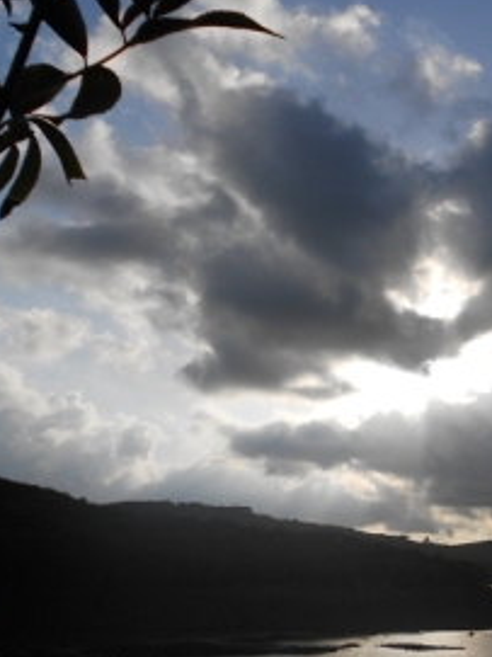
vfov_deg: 43.9
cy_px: 315
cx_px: 439
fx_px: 816
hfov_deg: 32.0
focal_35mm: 43
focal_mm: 4.6
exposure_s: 1/500
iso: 80
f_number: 8
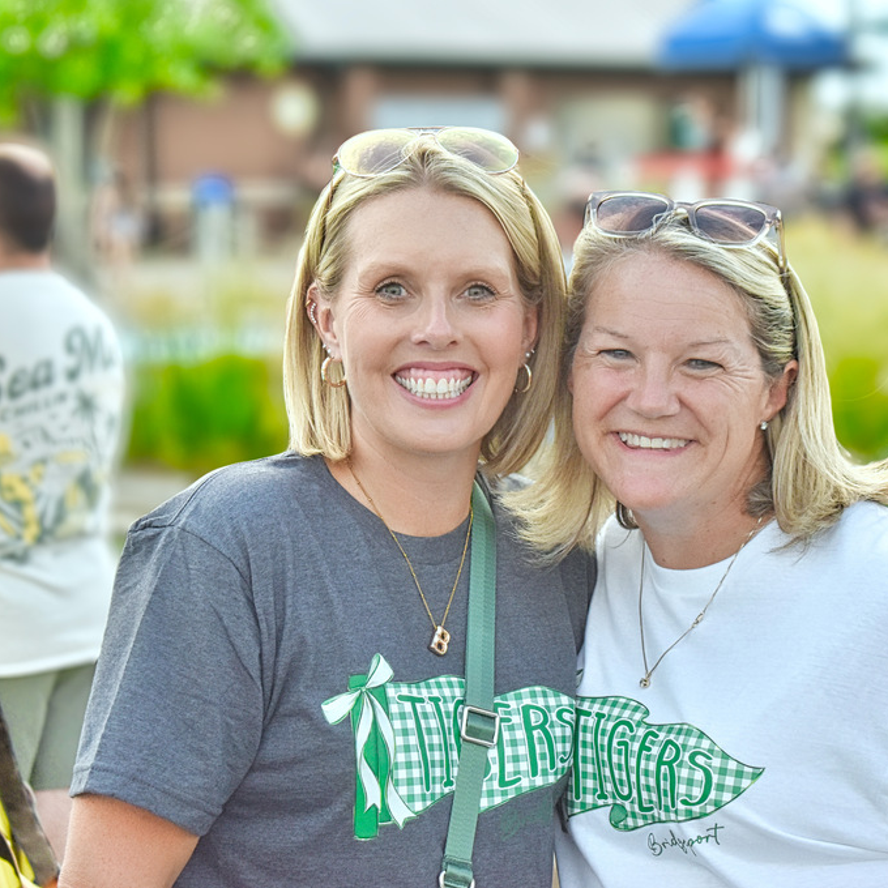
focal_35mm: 106
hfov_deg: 16.5
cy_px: 445
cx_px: 541
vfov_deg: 16.5
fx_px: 3066
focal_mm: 55
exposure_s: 1/500
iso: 400
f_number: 5.6
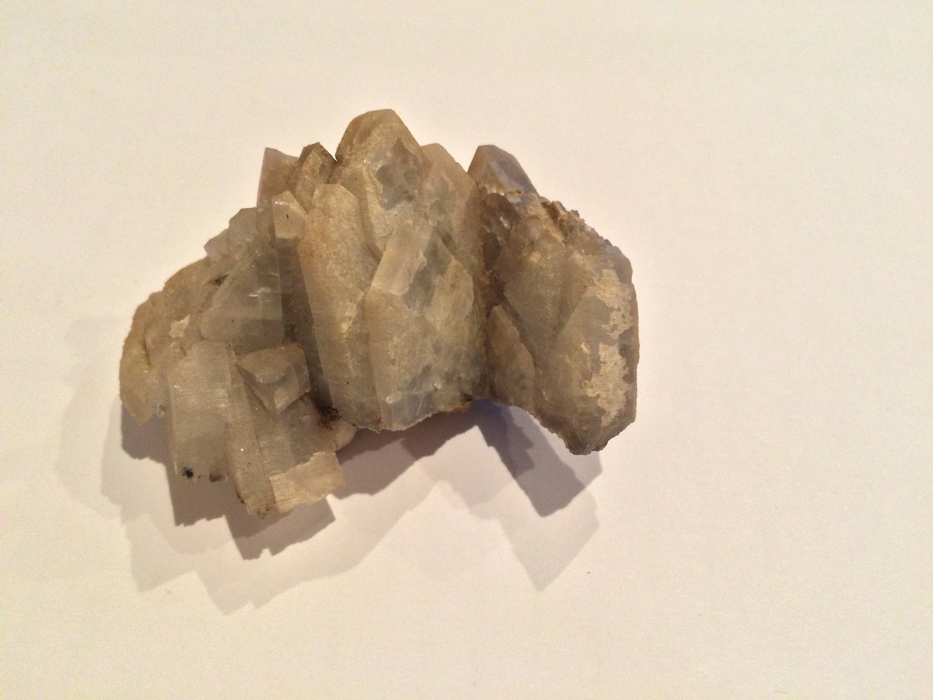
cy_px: 350
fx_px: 782
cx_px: 466
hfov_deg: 61.7
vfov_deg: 48.2
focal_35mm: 29
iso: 320
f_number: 2.2
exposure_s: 1/20
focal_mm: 4.15
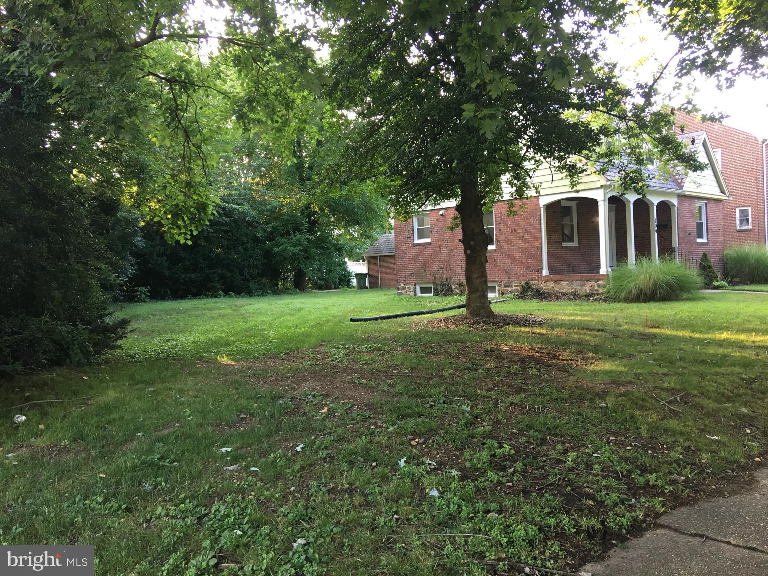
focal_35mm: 29
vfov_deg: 48.2
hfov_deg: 61.7
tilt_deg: +1.1
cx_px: 384
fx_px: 643
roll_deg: +2.2
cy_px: 288
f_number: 2.2
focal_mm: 4.15
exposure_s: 1/30
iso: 32
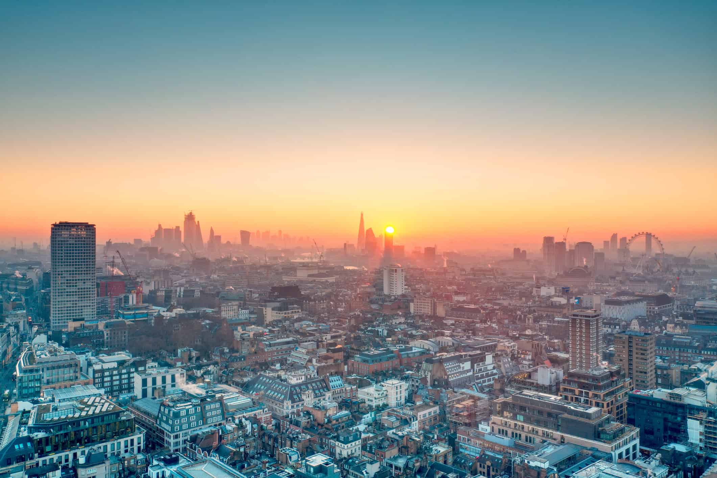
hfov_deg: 65.5
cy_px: 239
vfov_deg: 46.4
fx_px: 558
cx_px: 358
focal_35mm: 28
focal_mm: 10.3
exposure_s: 1/100
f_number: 5.6
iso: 100
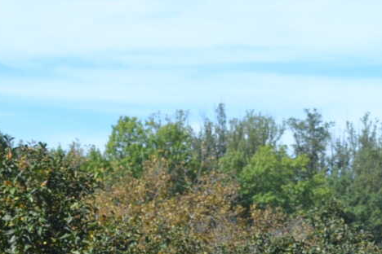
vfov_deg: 5.5
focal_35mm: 246
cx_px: 302
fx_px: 2610
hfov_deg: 8.4
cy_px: 394
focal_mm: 48
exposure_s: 1/200
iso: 100
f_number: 7.1
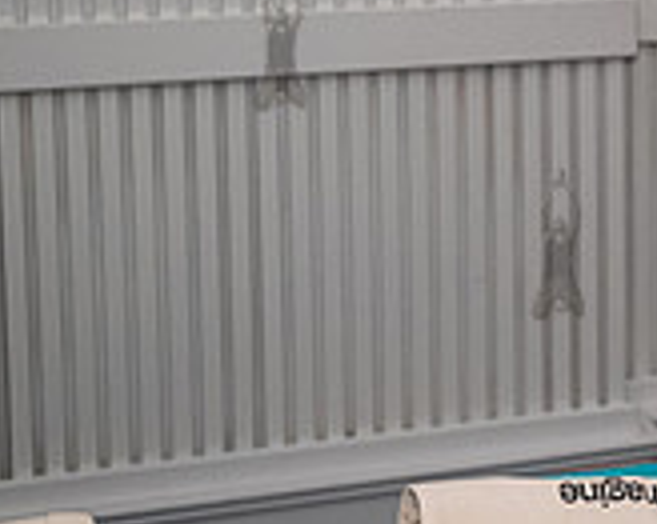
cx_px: 1123
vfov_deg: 11.9
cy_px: 34
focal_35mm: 128
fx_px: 2487
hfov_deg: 13.7
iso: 6400
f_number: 4.5
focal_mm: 35
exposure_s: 1/320
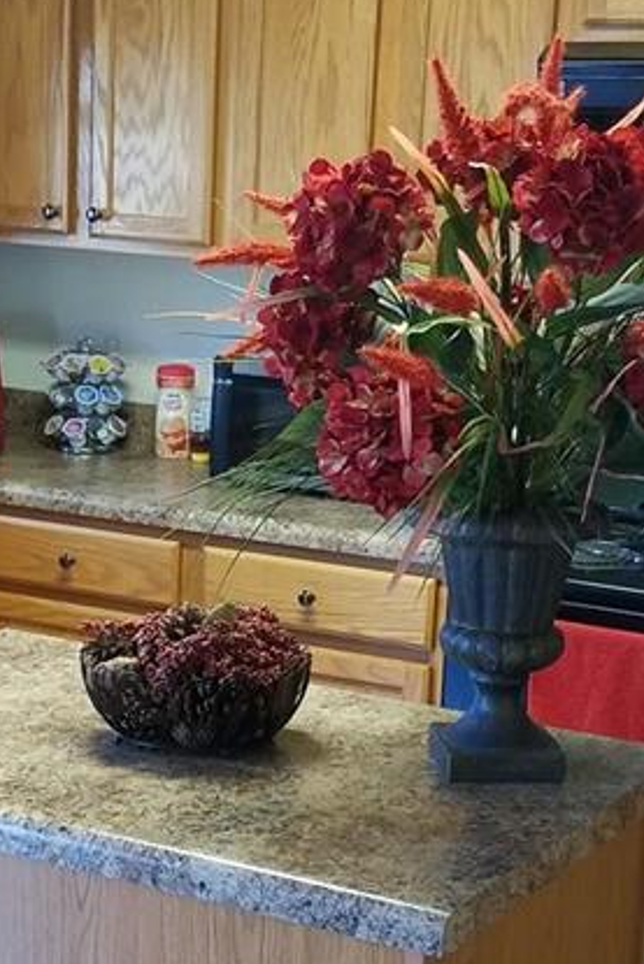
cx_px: 272
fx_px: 1340
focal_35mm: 50
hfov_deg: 27.0
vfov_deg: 39.1
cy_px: 655
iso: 160
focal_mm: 4.2
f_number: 1.7
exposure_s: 1/30
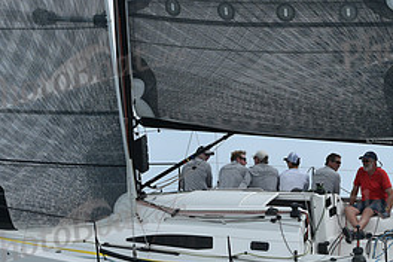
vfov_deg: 8.9
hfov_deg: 13.3
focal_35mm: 154
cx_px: 265
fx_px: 1681
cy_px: 132
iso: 250
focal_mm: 70
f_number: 7.1
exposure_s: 1/1250
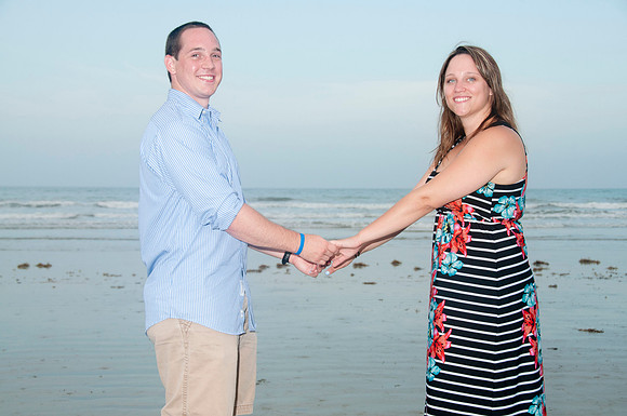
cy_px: 208
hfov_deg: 33.4
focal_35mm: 60
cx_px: 314
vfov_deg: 22.6
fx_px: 1044
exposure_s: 1/250
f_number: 7.1
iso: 200
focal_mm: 40
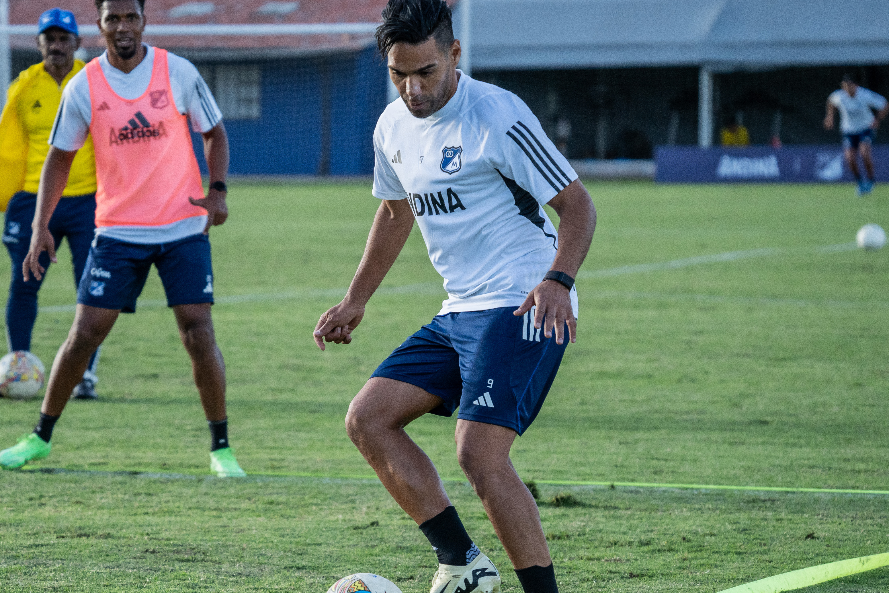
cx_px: 296
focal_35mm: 237
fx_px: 5852
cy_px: 333
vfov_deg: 5.8
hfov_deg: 8.7
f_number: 5.6
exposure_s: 1/2500
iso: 1600
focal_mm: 165
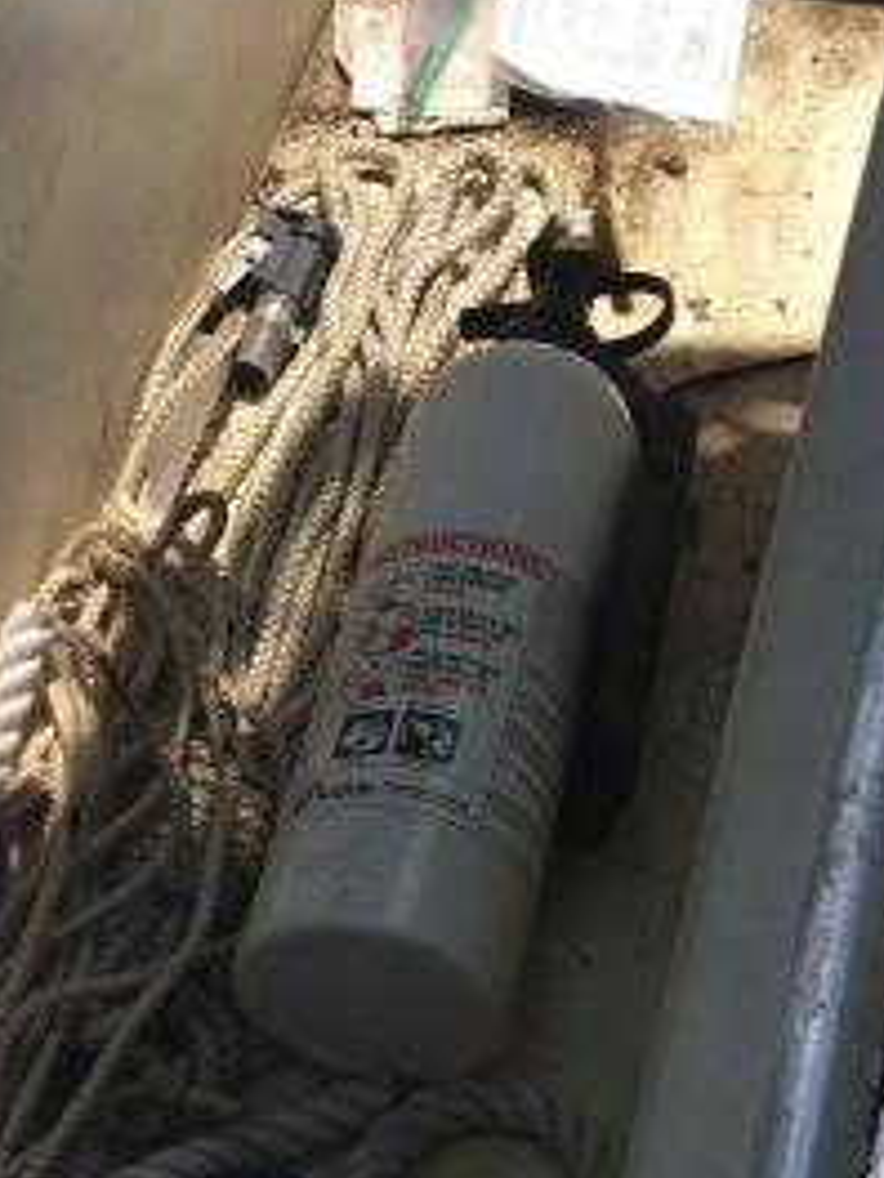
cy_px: 1062
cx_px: 246
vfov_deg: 28.3
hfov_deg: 22.1
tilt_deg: -56.9
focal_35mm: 66
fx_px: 2247
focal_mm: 4.15
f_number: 2.2
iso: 32
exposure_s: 1/1883
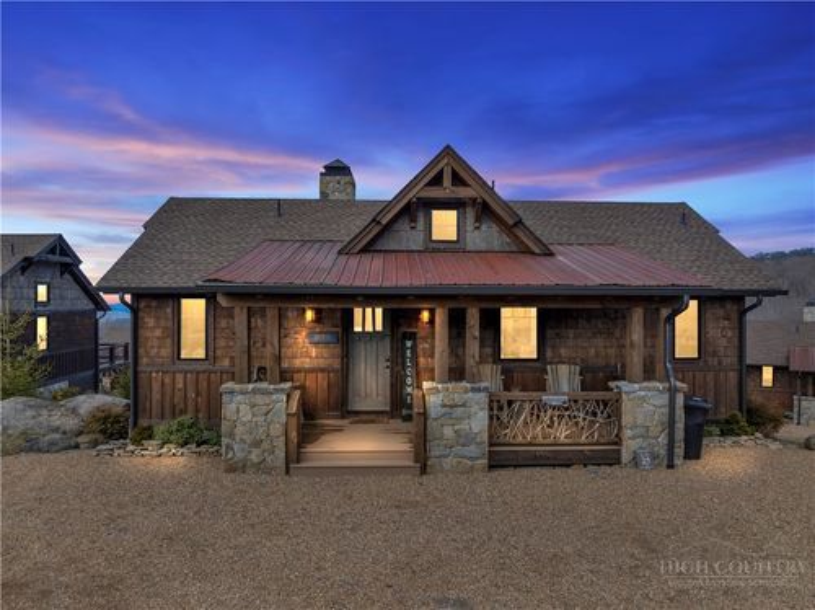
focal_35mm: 24
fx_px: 565
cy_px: 305
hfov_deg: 71.6
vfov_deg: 56.7
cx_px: 408
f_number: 8
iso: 100
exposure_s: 1/200
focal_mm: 12.29
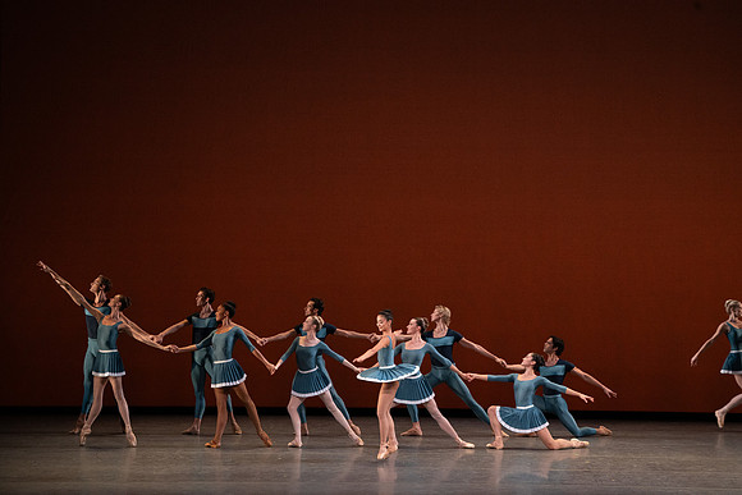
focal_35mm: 166
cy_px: 248
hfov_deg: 12.4
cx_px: 371
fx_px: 3422
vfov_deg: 8.3
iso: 5000
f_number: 9
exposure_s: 1/400
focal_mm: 166
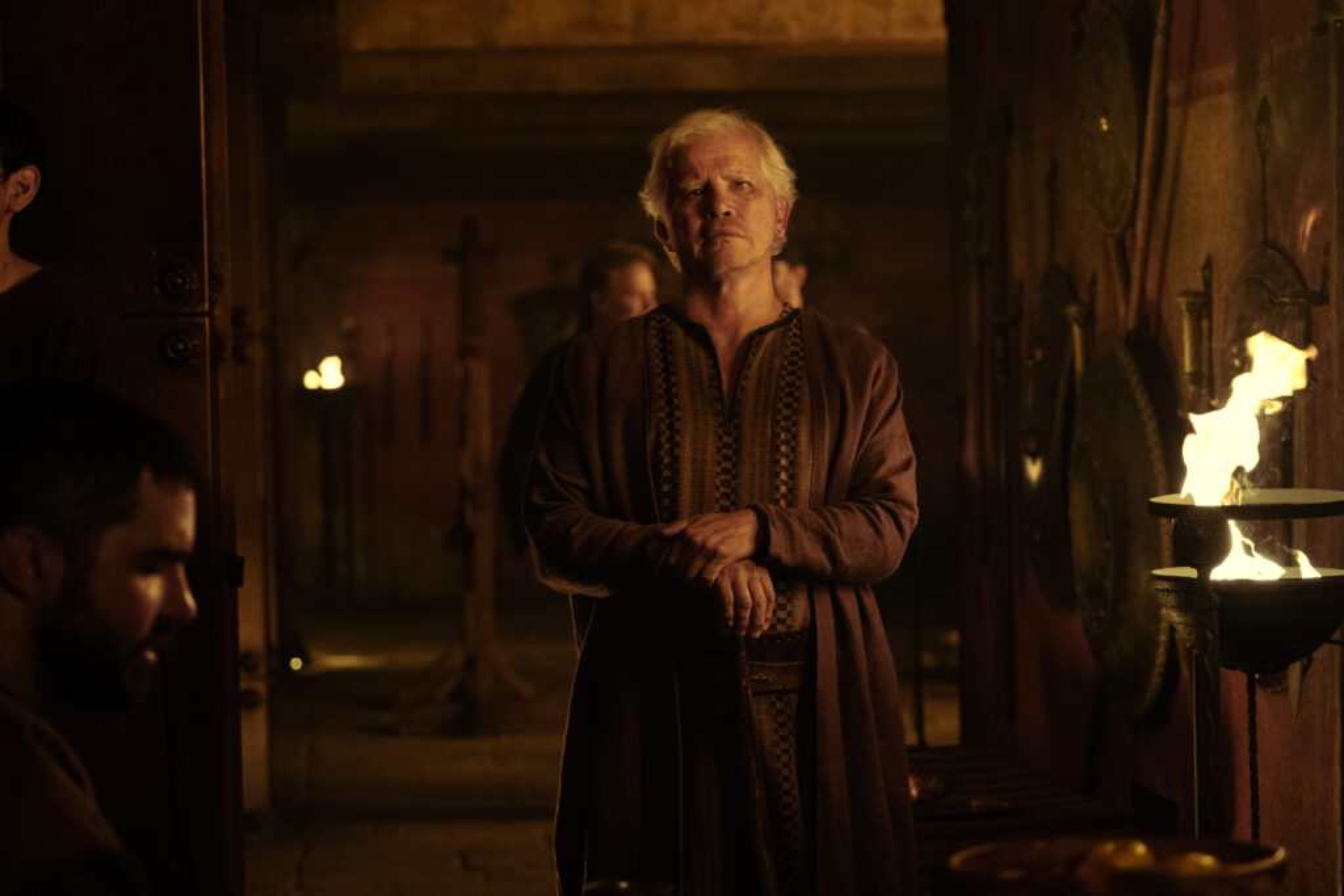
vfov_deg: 13.3
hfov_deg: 19.8
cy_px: 448
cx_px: 672
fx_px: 3846
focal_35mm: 103
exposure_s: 1/200
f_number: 2.8
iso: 3200
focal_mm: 68.7
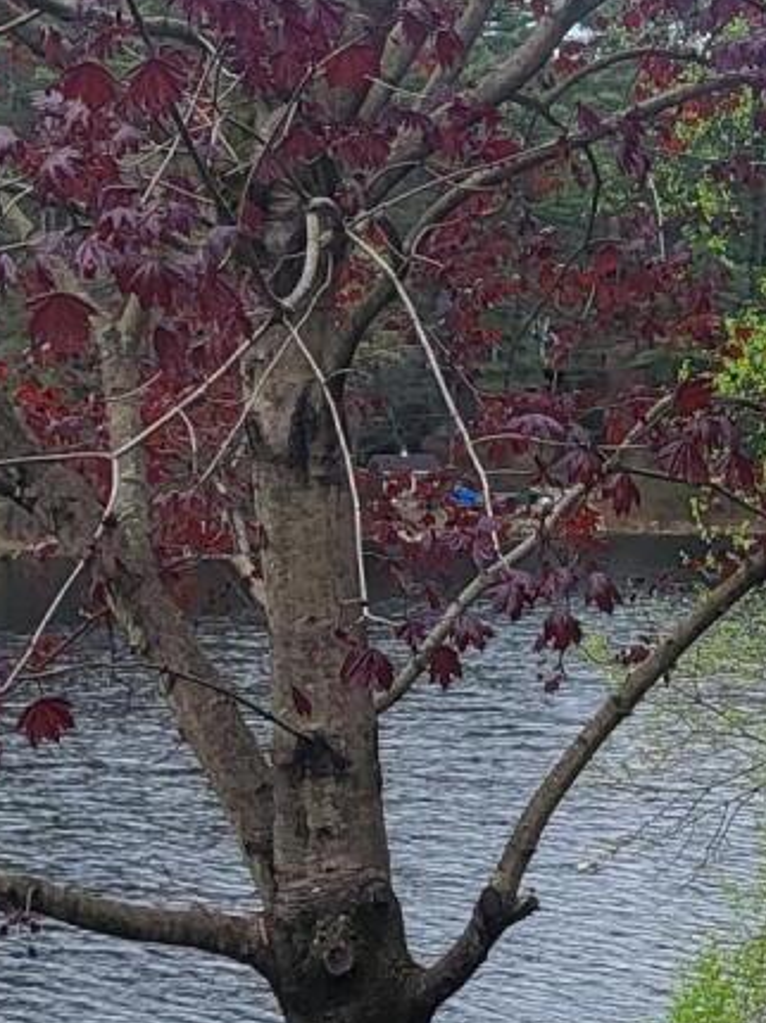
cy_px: 807
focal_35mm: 121
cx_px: 726
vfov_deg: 16.2
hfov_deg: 12.1
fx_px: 3574
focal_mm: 5.4
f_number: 1.8
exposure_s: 1/1105
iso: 40
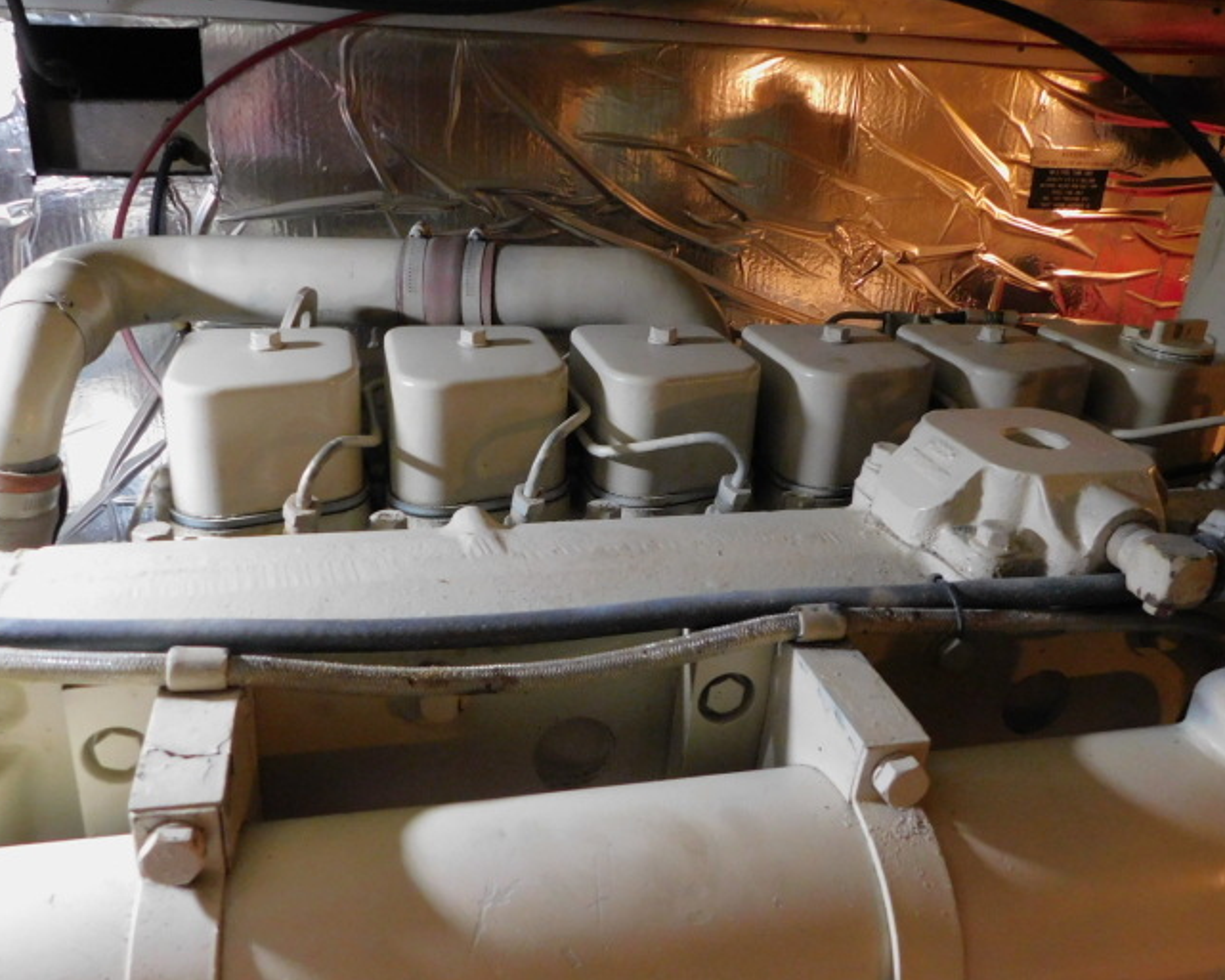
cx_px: 587
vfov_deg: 51.5
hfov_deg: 62.2
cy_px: 487
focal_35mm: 28
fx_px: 1015
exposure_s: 1/8
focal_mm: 4
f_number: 3
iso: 500
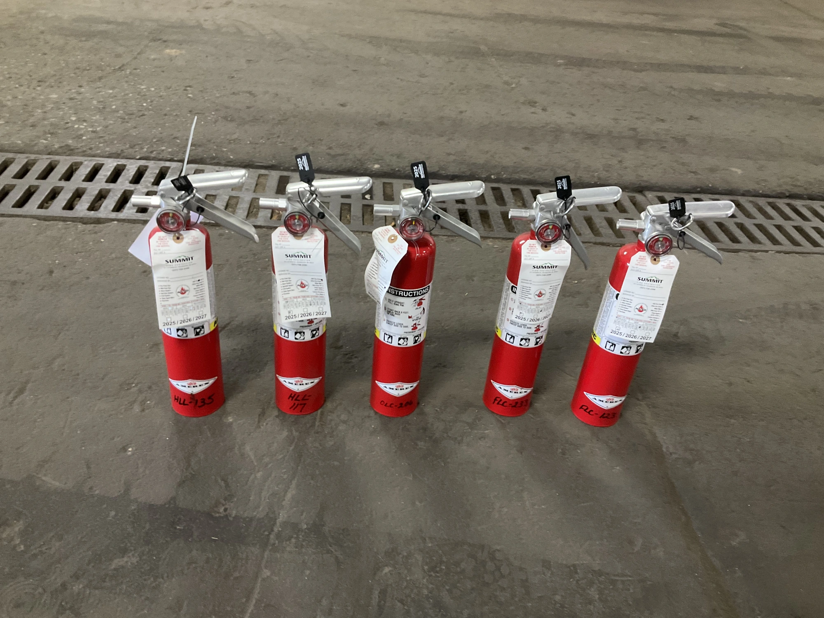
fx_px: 690
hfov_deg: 61.7
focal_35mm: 29
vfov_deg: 48.2
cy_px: 309
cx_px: 412
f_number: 1.8
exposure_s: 1/60
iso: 250
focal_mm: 3
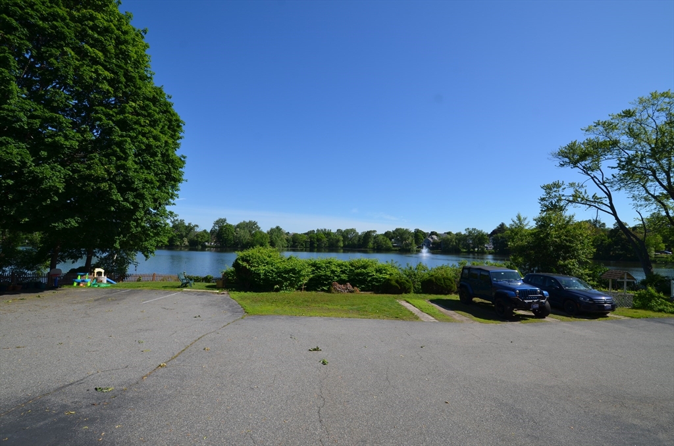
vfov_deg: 77.1
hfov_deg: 100.5
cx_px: 337
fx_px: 280
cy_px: 223
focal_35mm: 15
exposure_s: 1/250
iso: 110
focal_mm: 10
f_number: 8
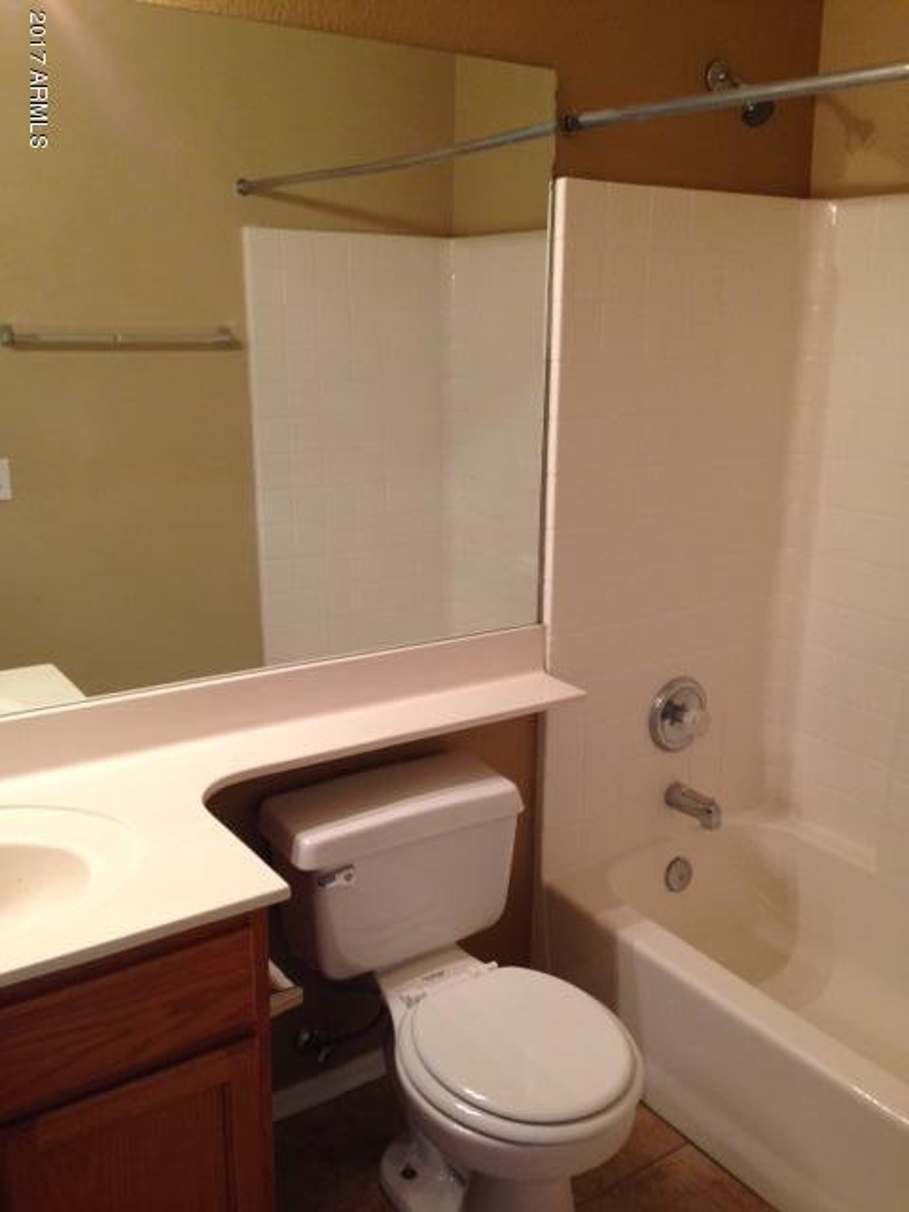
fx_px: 1155
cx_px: 454
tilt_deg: -15.9
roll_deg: -1.0
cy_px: 606
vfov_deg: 55.4
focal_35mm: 33
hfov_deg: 42.9
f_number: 2.4
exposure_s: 1/20
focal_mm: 4.12
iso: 100
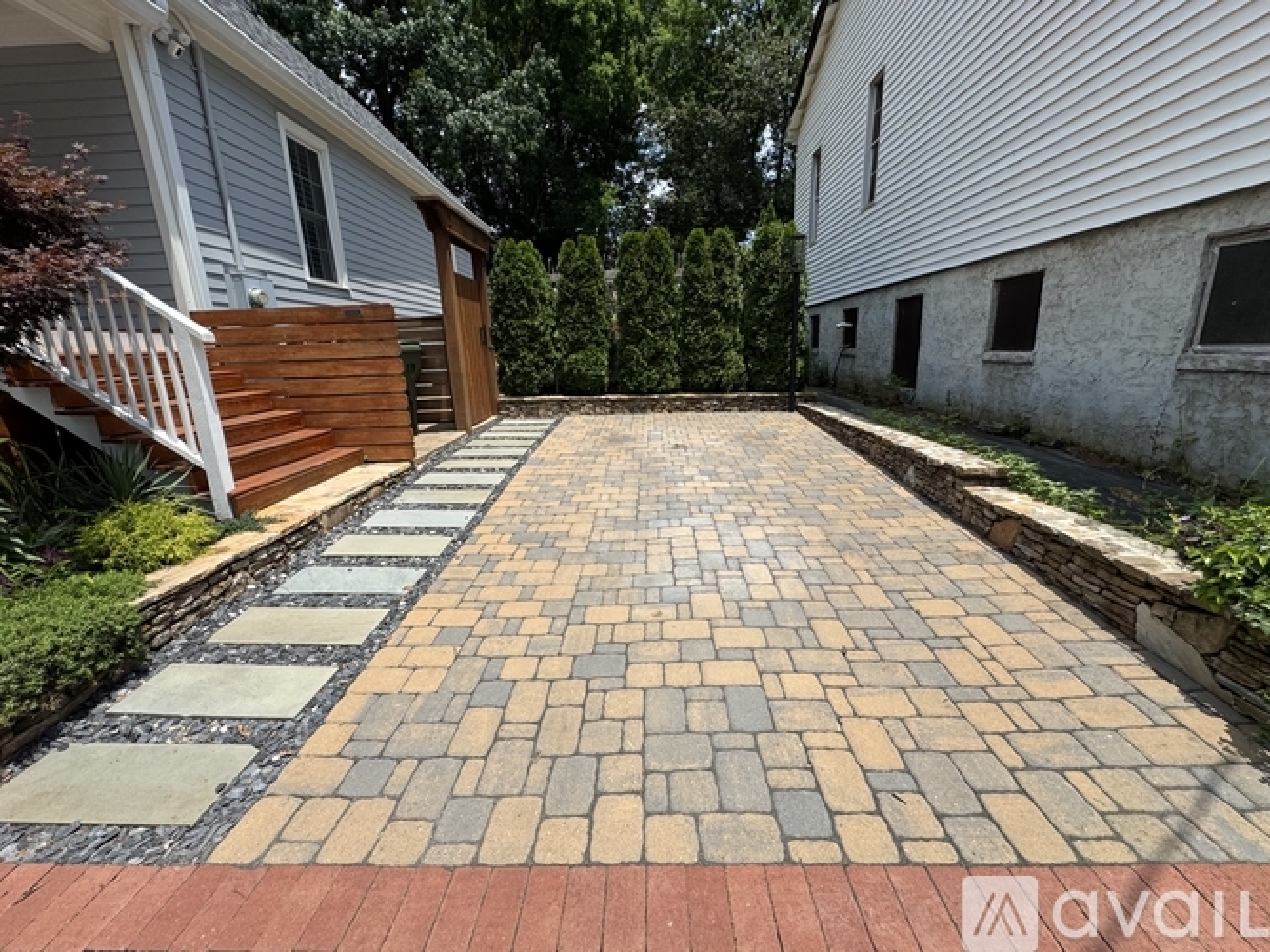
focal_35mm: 14
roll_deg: +2.0
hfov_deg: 102.1
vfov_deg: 85.7
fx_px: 514
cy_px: 476
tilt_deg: -13.7
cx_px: 635
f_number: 2.2
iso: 50
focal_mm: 2.22
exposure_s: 1/2342
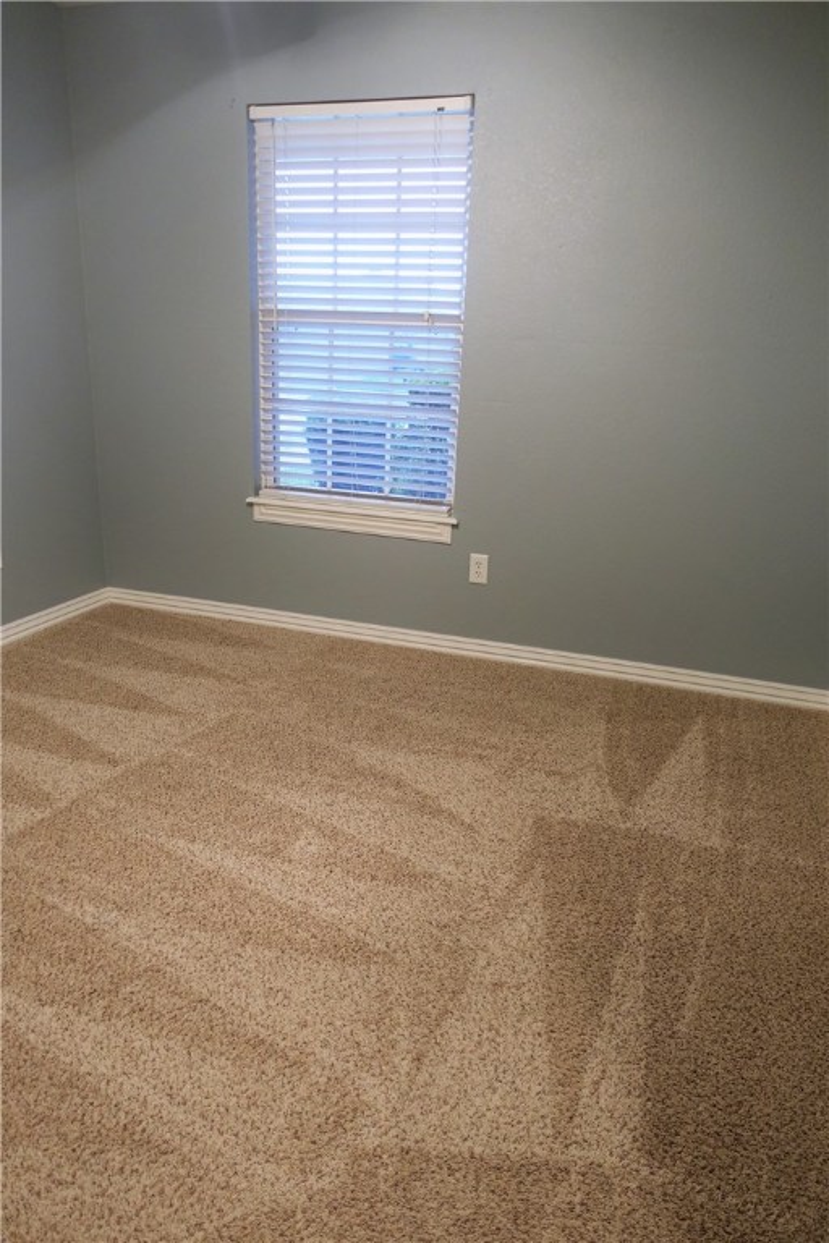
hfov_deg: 53.1
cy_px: 622
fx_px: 829
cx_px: 414
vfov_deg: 73.7
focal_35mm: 24
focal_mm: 8.8
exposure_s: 1/30
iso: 400
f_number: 1.8
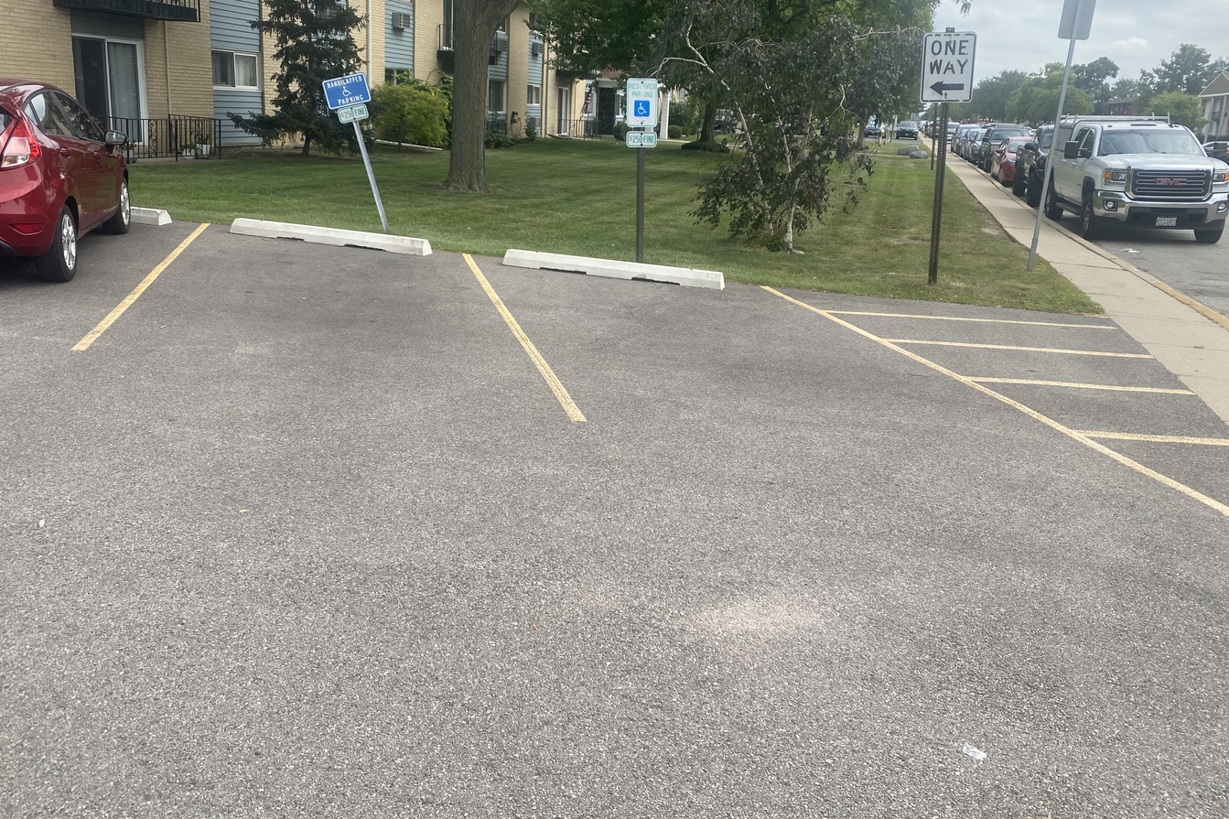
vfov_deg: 44.8
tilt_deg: -15.7
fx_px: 990
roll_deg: -4.9
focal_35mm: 29
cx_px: 620
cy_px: 339
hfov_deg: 63.7
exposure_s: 1/1701
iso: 32
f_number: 1.8
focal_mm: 4.25
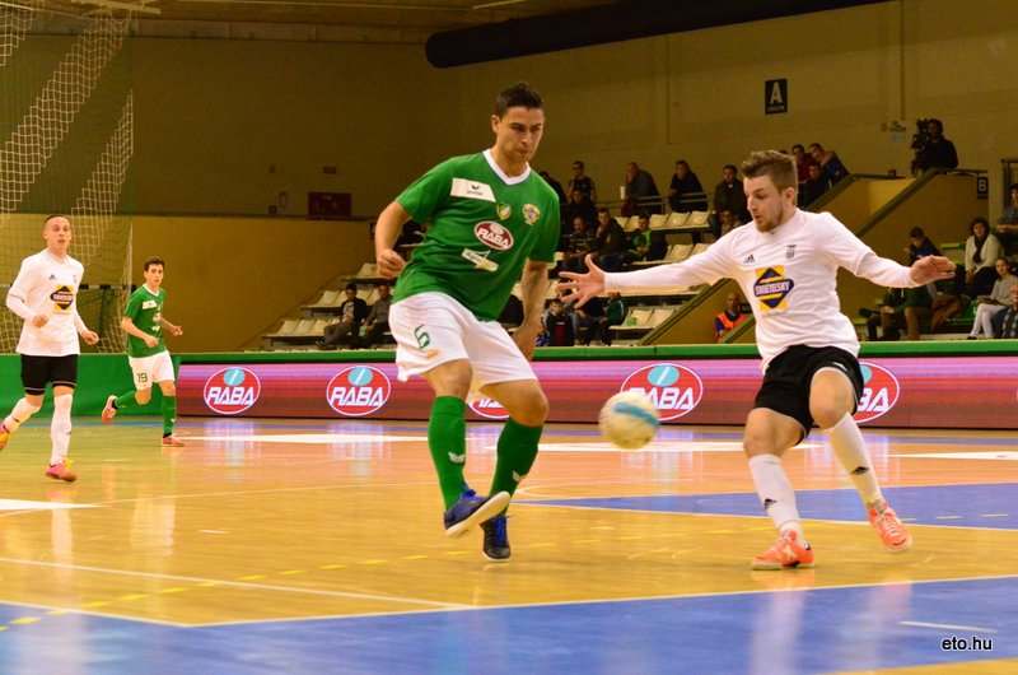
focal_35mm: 105
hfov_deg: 19.5
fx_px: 2963
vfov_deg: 13.0
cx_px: 509
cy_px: 338
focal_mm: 70
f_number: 5.6
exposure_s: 1/400
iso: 6400
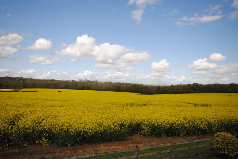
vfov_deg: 43.7
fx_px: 199
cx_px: 119
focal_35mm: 30
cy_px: 80
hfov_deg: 61.9
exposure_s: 1/250
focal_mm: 20
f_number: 8
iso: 100
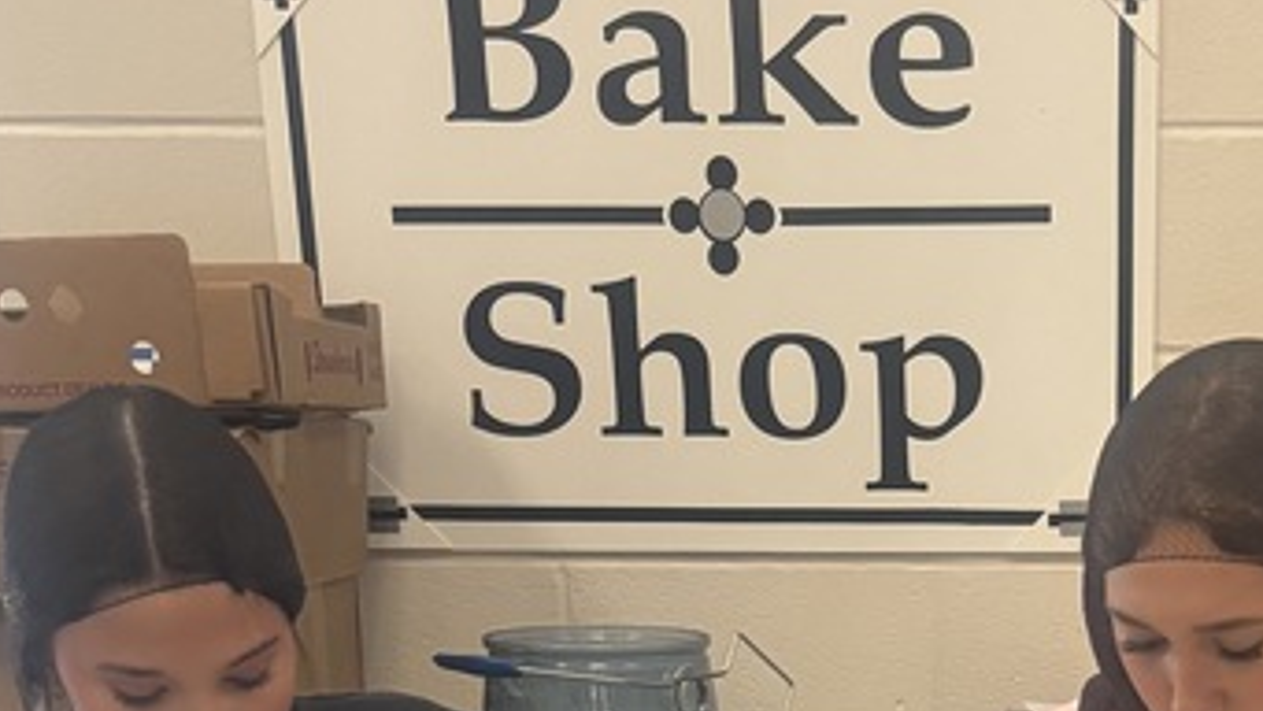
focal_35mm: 85
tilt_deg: -25.5
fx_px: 2847
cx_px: 1044
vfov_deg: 11.7
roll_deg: -1.7
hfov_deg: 24.5
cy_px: 1703
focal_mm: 5.96
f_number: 1.6
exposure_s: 1/120
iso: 125
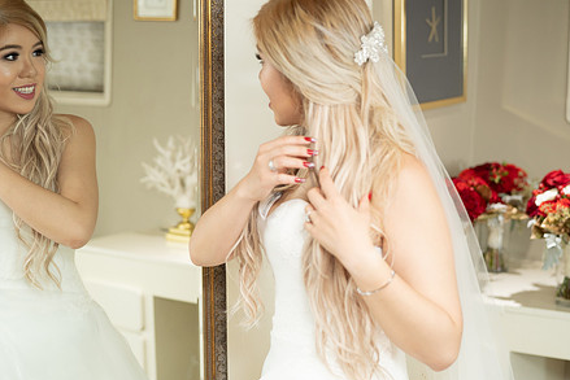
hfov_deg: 30.4
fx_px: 1045
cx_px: 210
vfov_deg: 20.6
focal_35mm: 66
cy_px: 158
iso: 500
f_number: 2.2
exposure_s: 1/250
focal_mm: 50
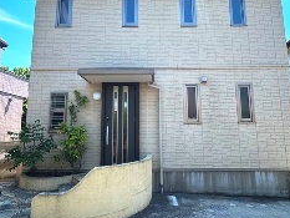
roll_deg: +0.5
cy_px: 101
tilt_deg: +8.7
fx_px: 201
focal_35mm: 24
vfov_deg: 56.8
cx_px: 148
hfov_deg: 71.6
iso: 40
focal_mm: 2.22
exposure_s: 1/572
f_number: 2.2
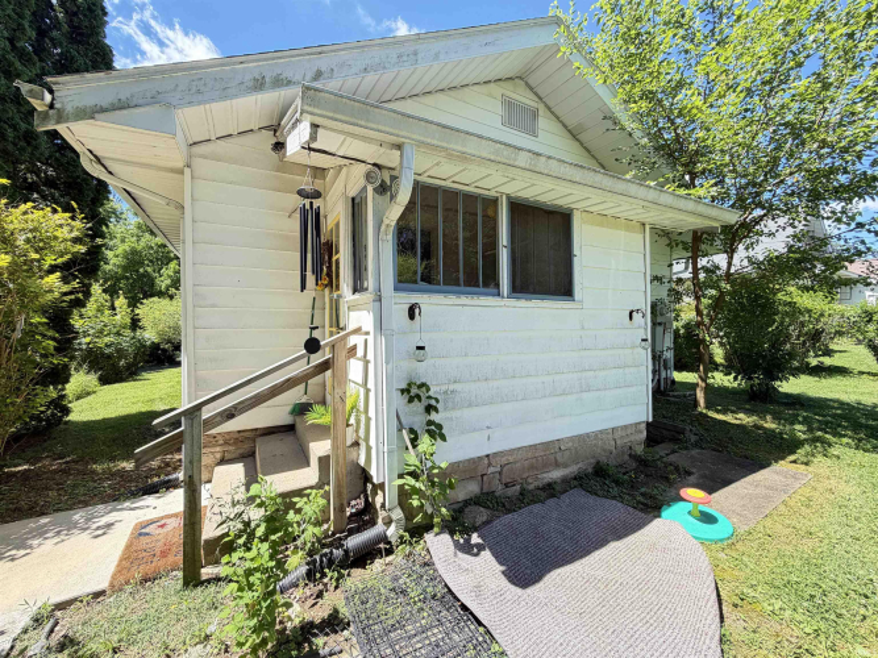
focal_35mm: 14
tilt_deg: -0.8
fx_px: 355
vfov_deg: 85.7
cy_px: 329
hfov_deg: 102.1
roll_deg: +0.8
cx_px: 439
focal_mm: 2.22
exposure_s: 1/221
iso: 64
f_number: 2.2
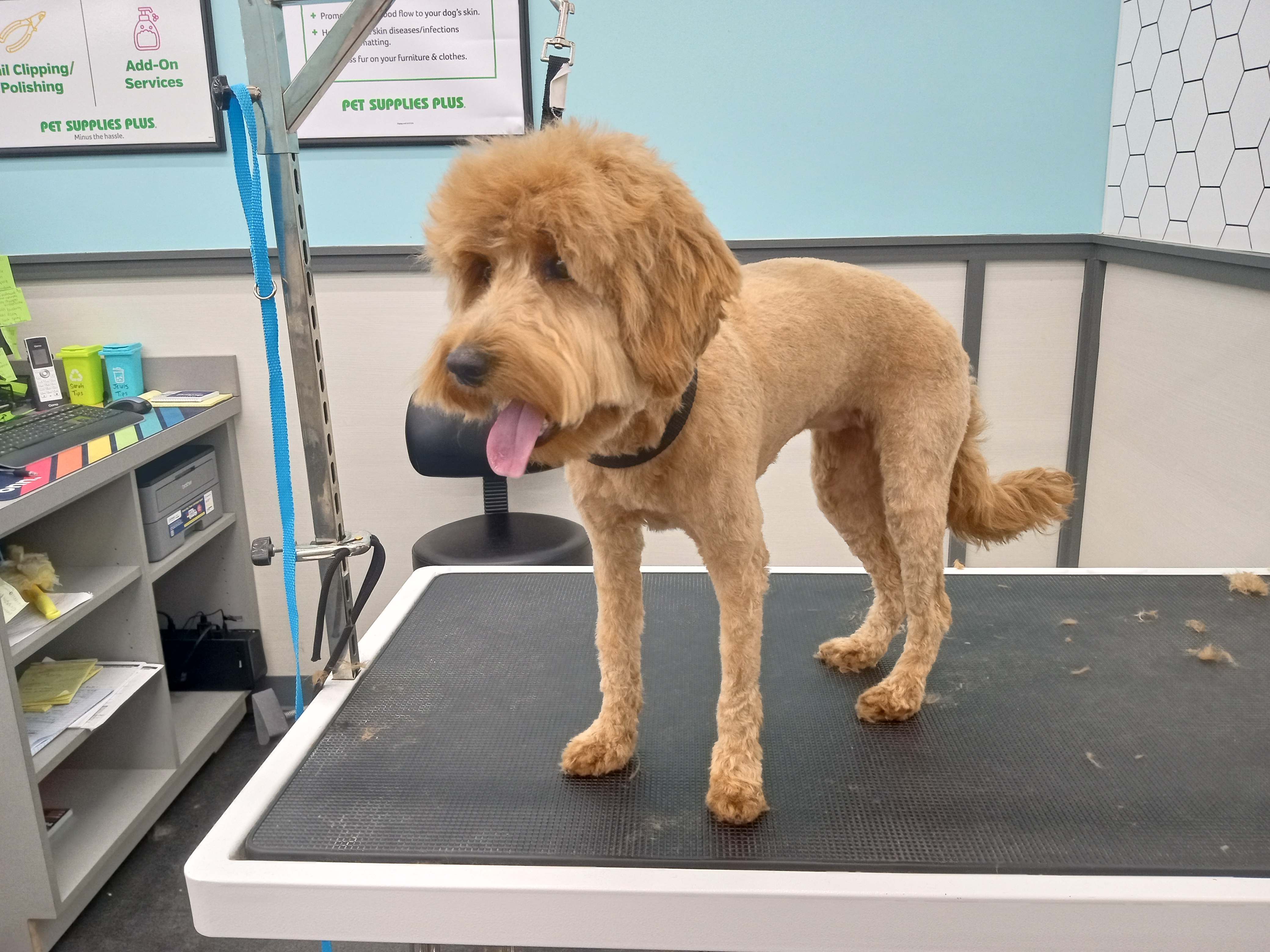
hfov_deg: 63.4
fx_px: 1027
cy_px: 476
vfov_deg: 49.7
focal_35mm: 28
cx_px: 635
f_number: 2.2
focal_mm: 3.71
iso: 203
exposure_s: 1/60
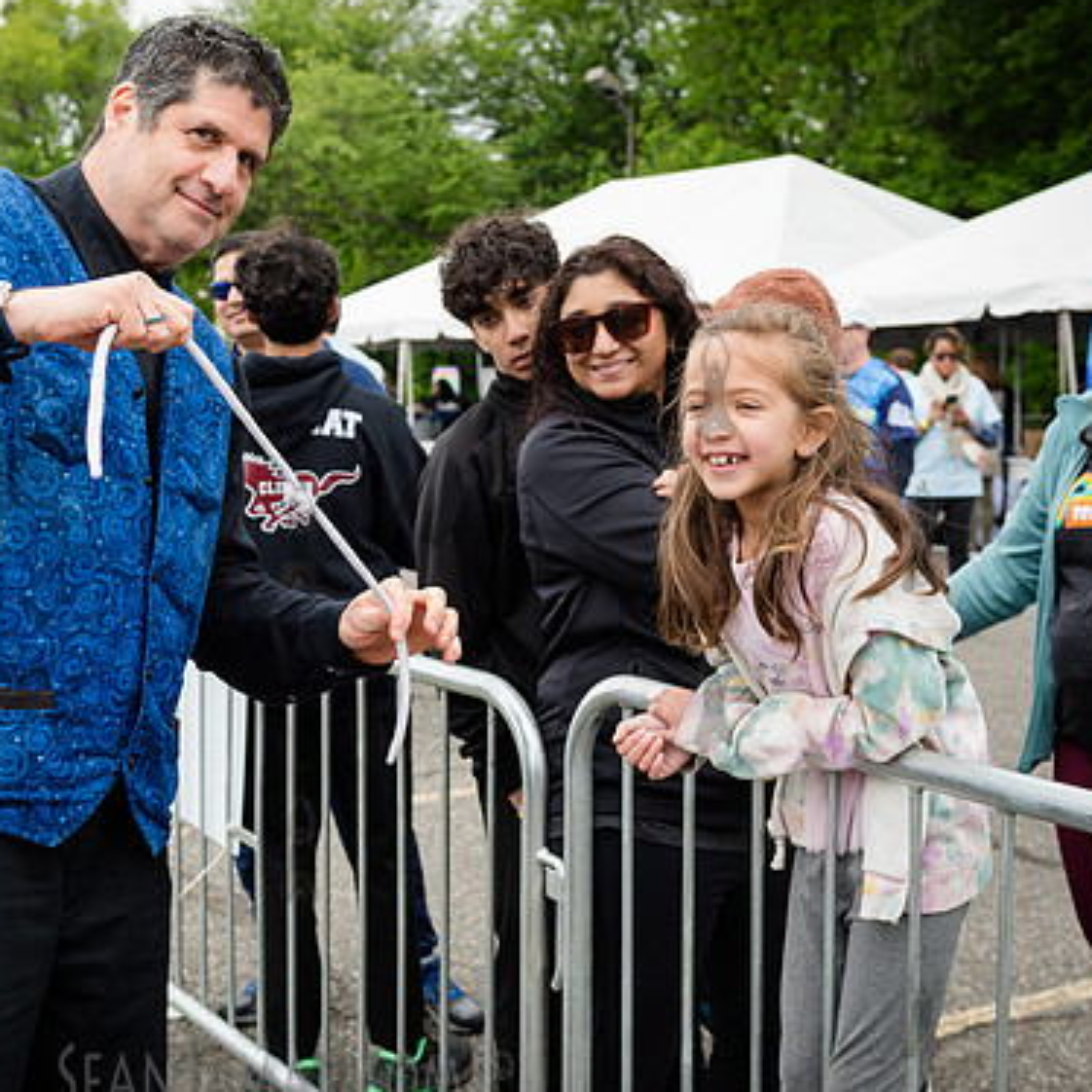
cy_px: 562
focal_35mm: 55
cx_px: 426
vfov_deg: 31.1
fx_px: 1963
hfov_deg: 31.0
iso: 400
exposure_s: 1/320
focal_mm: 35
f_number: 4
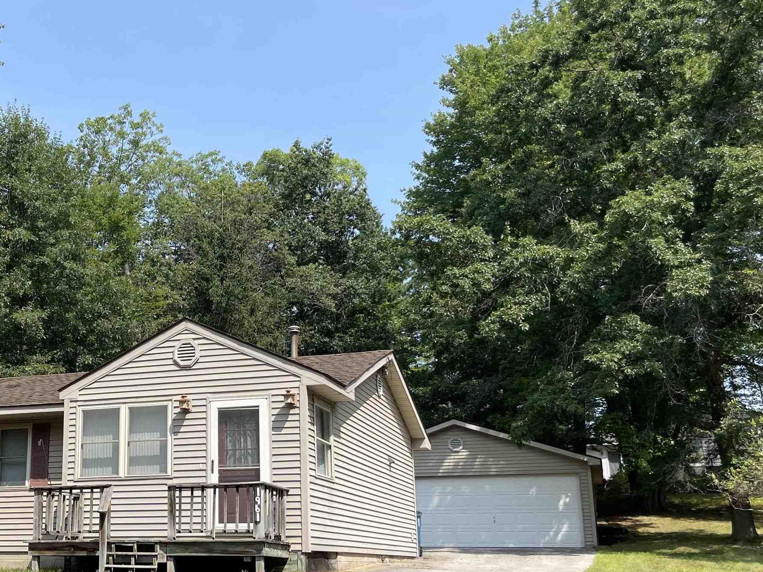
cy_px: 329
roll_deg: -0.2
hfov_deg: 40.7
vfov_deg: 32.1
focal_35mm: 45
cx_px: 178
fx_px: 992
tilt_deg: +14.5
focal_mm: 5.1
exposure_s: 1/3165
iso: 50
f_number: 1.6
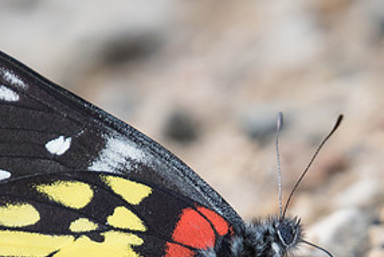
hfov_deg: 1.0
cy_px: 219
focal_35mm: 2046
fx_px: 21834
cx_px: 263
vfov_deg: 0.7
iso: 400
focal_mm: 400
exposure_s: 1/250
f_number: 6.3
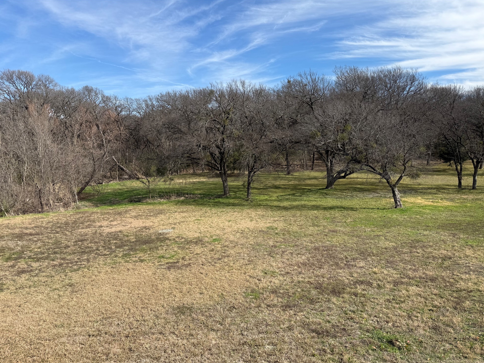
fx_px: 350
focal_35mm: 25
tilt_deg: -4.6
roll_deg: +0.6
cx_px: 242
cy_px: 188
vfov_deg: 54.9
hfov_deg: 69.4
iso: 80
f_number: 1.78
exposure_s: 1/3425
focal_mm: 6.76
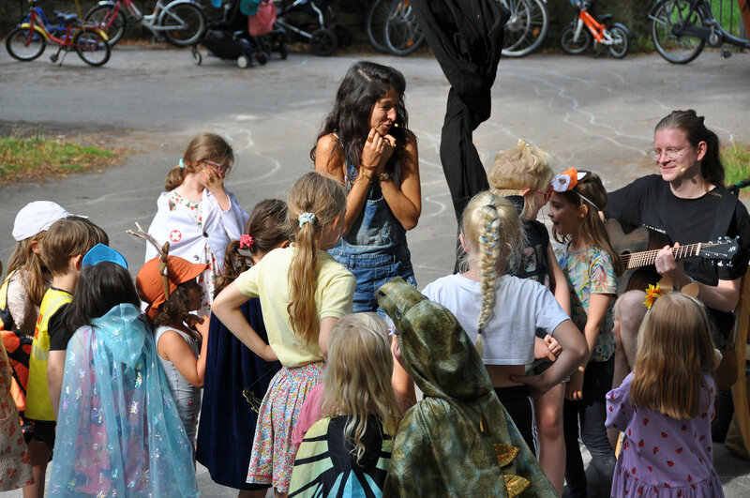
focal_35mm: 105
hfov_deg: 19.5
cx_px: 375
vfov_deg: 13.0
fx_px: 2184
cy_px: 249
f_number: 5
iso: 250
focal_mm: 70
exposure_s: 1/320
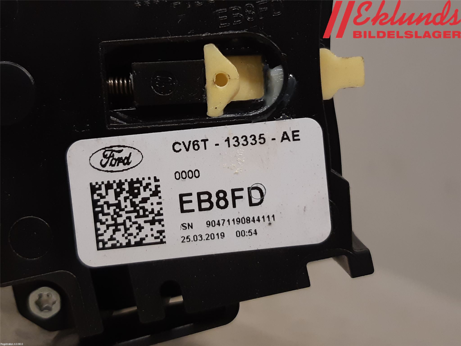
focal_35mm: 26
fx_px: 346
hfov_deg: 67.3
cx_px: 230
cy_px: 173
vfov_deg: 53.1
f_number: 1.7
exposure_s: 1/50
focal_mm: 3.93
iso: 100
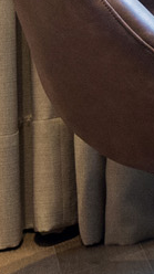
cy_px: 34
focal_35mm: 196
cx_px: 657
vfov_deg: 10.9
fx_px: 1427
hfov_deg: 5.3
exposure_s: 1/20
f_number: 10
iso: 1000
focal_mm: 29
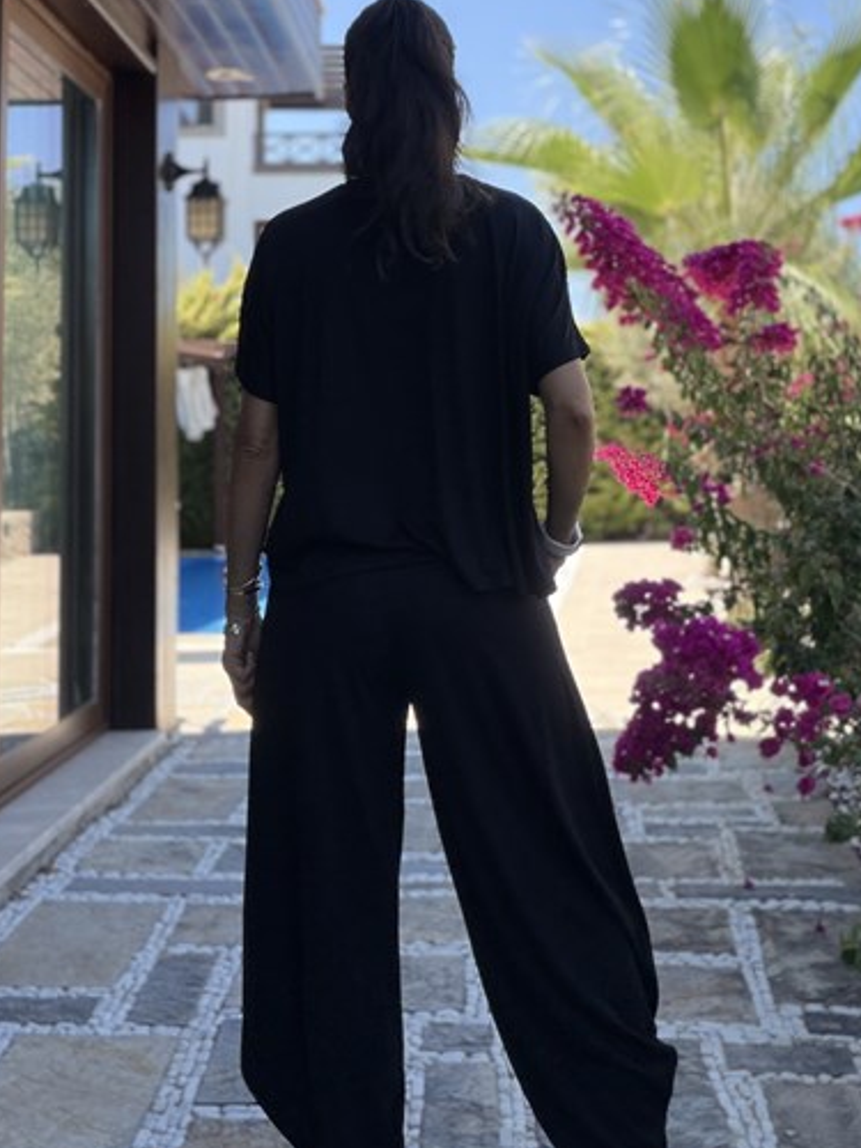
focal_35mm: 32
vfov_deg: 56.8
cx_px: 443
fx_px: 1061
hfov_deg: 44.2
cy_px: 545
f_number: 1.9
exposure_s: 1/619
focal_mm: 2.71
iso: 25
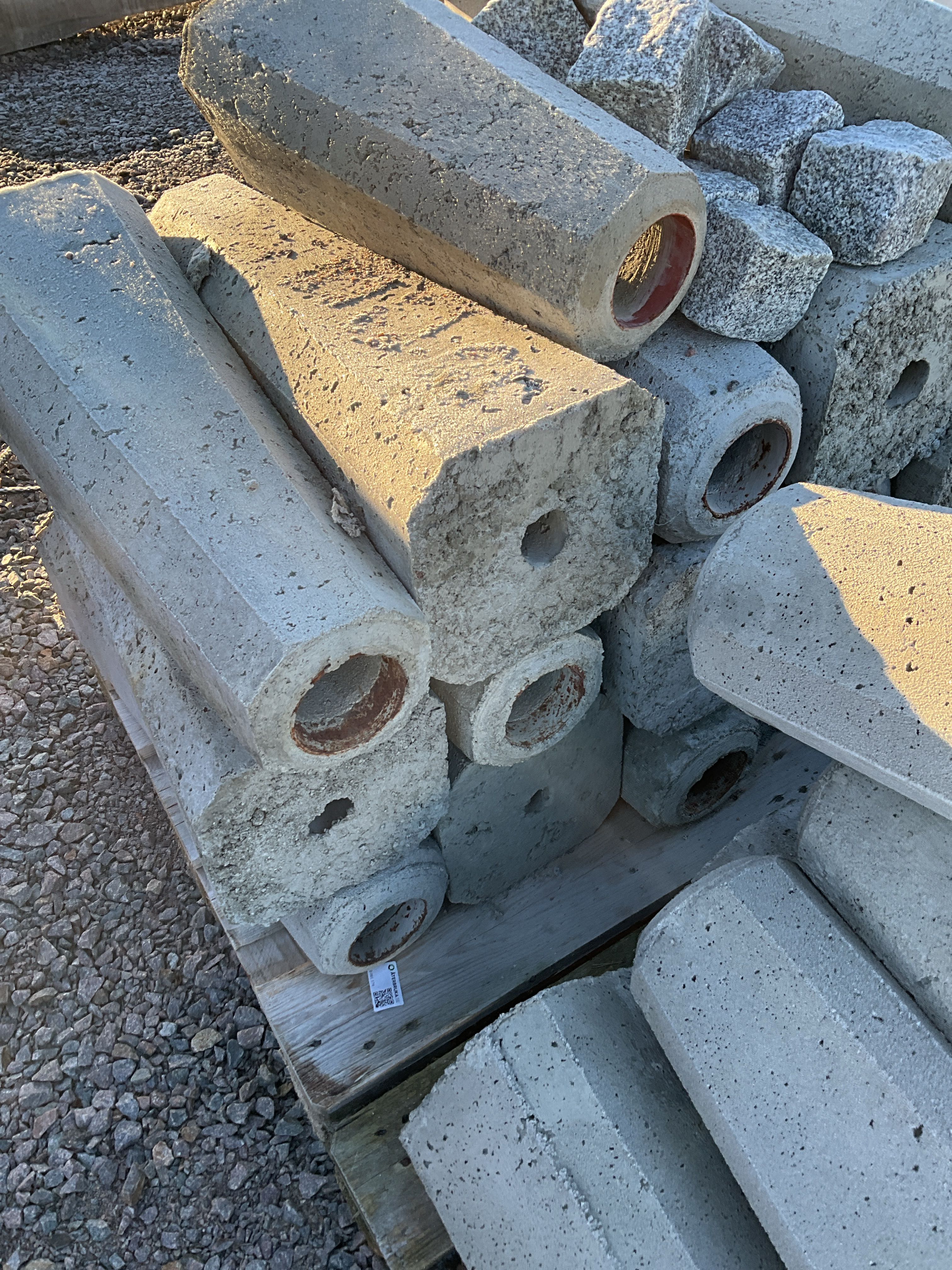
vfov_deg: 61.7
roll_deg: +4.9
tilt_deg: -42.9
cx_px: 476
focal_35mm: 29
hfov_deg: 48.2
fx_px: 1063
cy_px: 635
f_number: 1.8
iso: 20
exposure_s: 1/234
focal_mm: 3
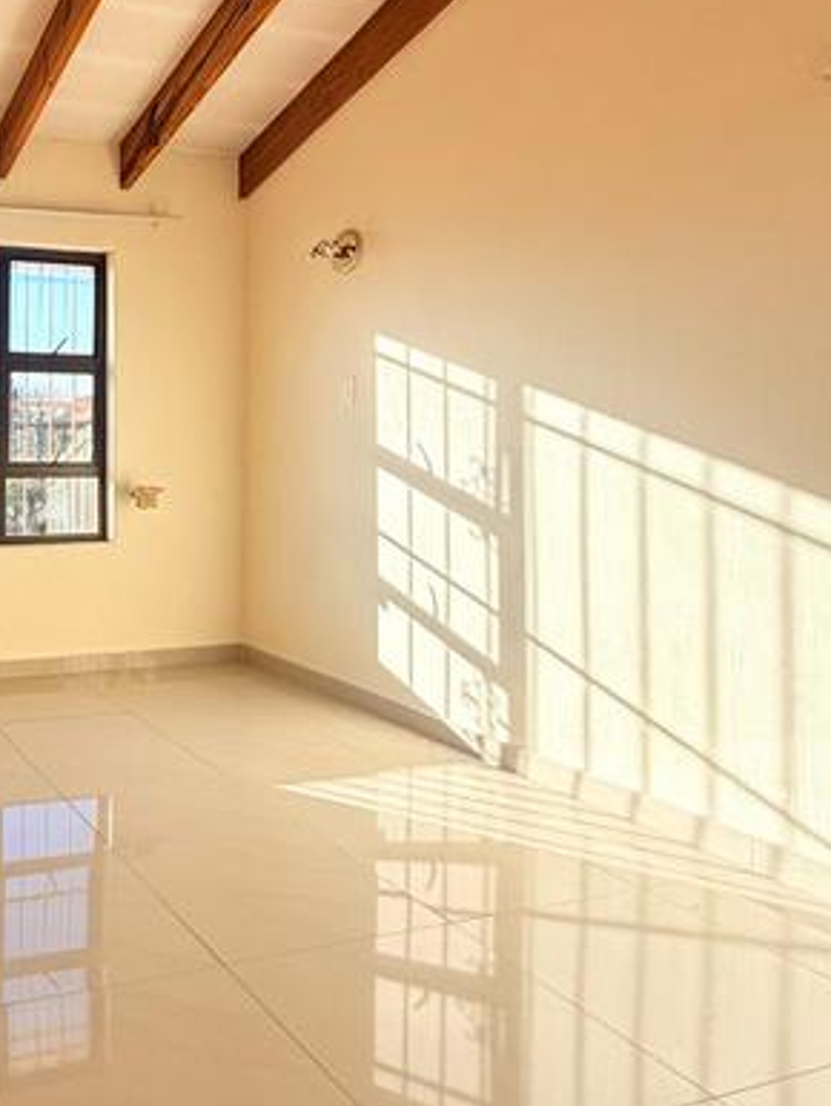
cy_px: 467
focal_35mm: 29
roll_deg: +0.8
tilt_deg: -0.4
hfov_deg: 41.9
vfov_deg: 61.3
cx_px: 0
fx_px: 927
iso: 64
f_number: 2.2
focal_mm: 2.22
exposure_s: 1/430
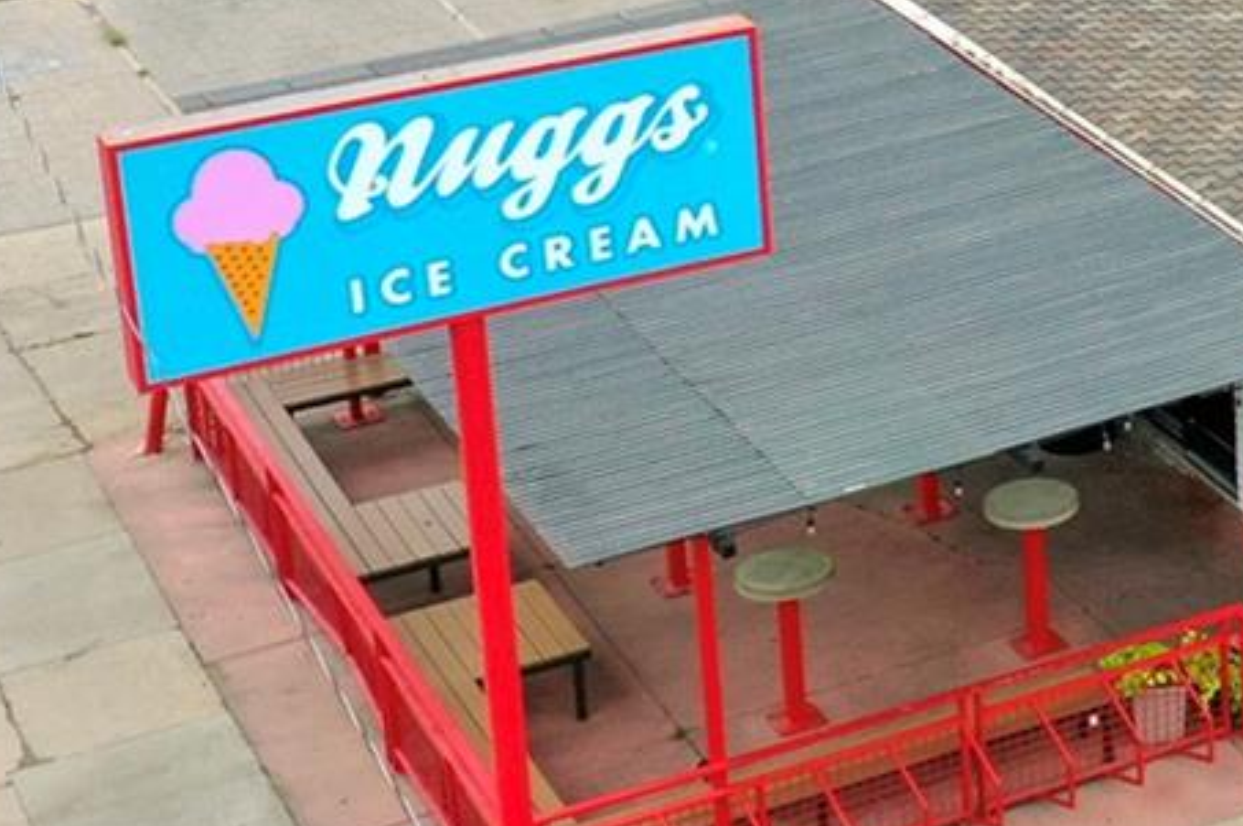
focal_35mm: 99
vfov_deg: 13.6
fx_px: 3415
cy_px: -47
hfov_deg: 18.9
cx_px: 1674
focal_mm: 10.26
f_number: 5.6
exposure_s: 1/320
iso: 100
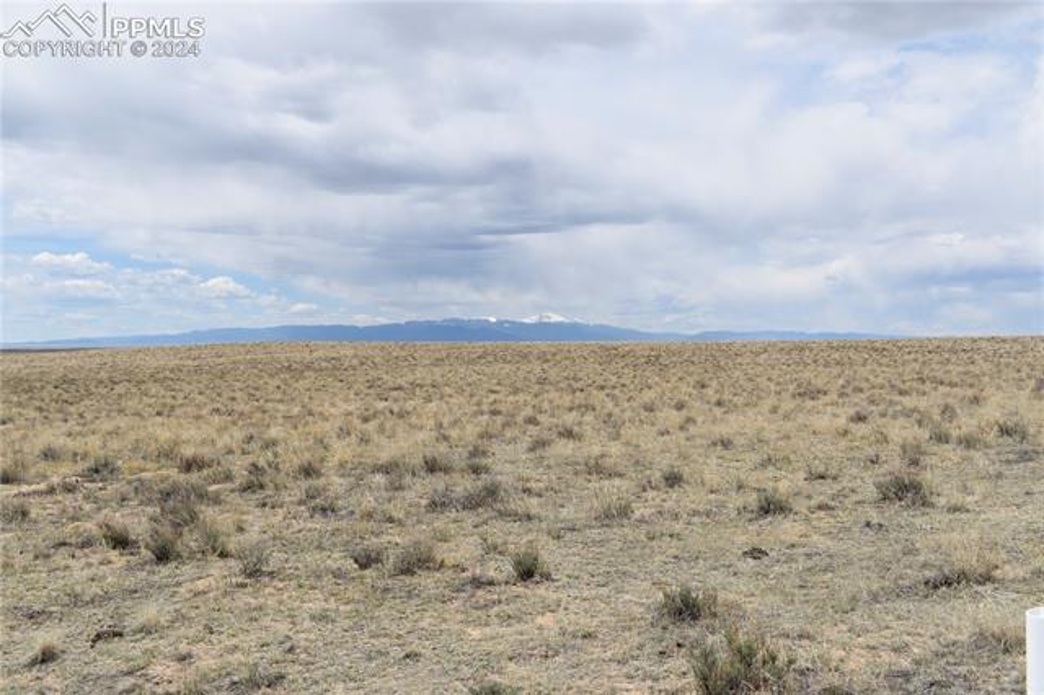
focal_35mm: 33
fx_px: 956
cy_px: 348
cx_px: 522
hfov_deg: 57.2
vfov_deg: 39.9
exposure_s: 1/400
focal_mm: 22
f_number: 10
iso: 100
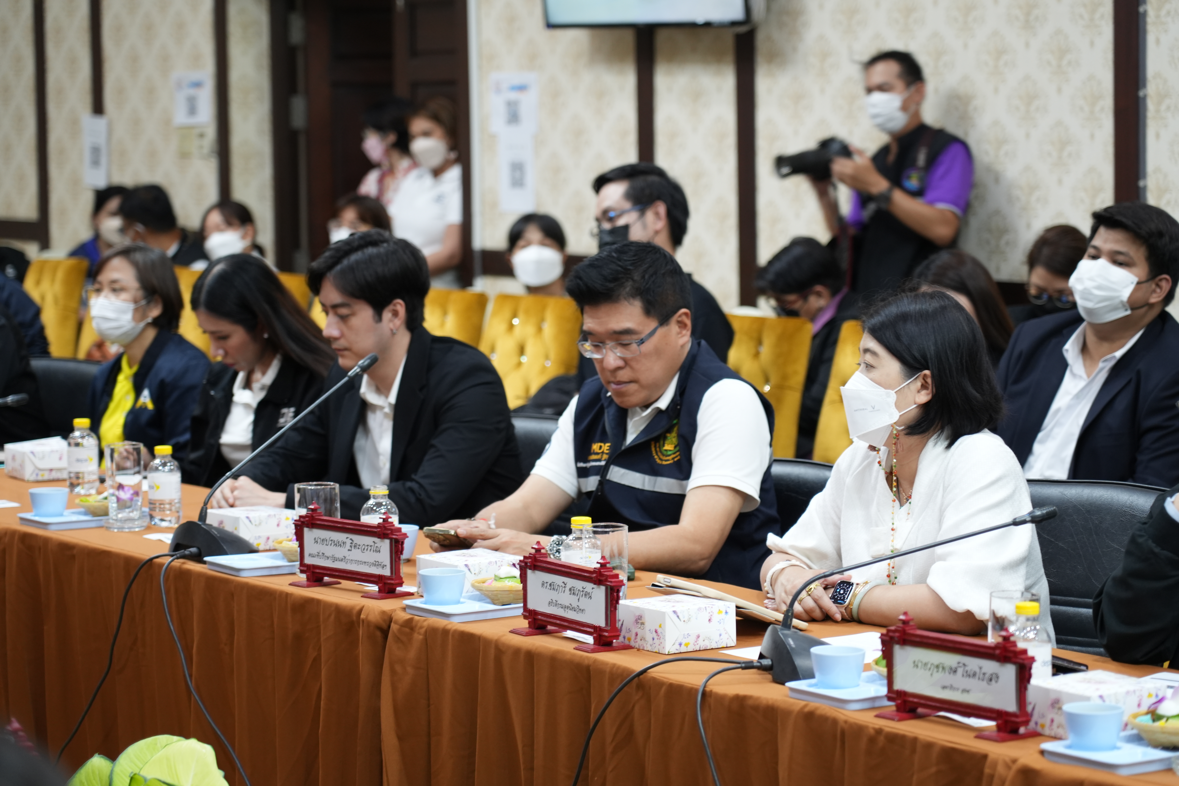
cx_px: 590
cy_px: 393
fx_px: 3438
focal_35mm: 105
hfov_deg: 19.5
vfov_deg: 13.0
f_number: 4
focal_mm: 105
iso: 1000
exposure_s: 1/25
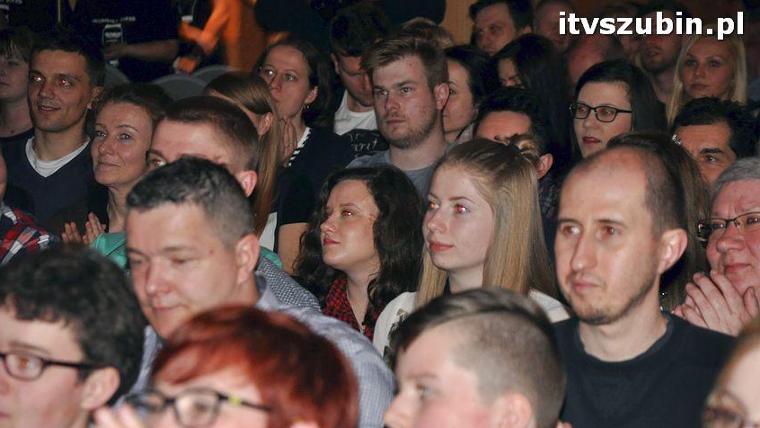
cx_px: 379
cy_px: 250
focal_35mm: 166
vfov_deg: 7.3
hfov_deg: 13.0
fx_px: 3336
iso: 1000
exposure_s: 1/60
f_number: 5.6
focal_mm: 105
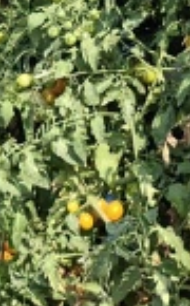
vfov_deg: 7.2
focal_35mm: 287
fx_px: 2390
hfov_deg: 4.5
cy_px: -150
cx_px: 355
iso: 50
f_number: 1.9
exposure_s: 1/1284
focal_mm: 5.52
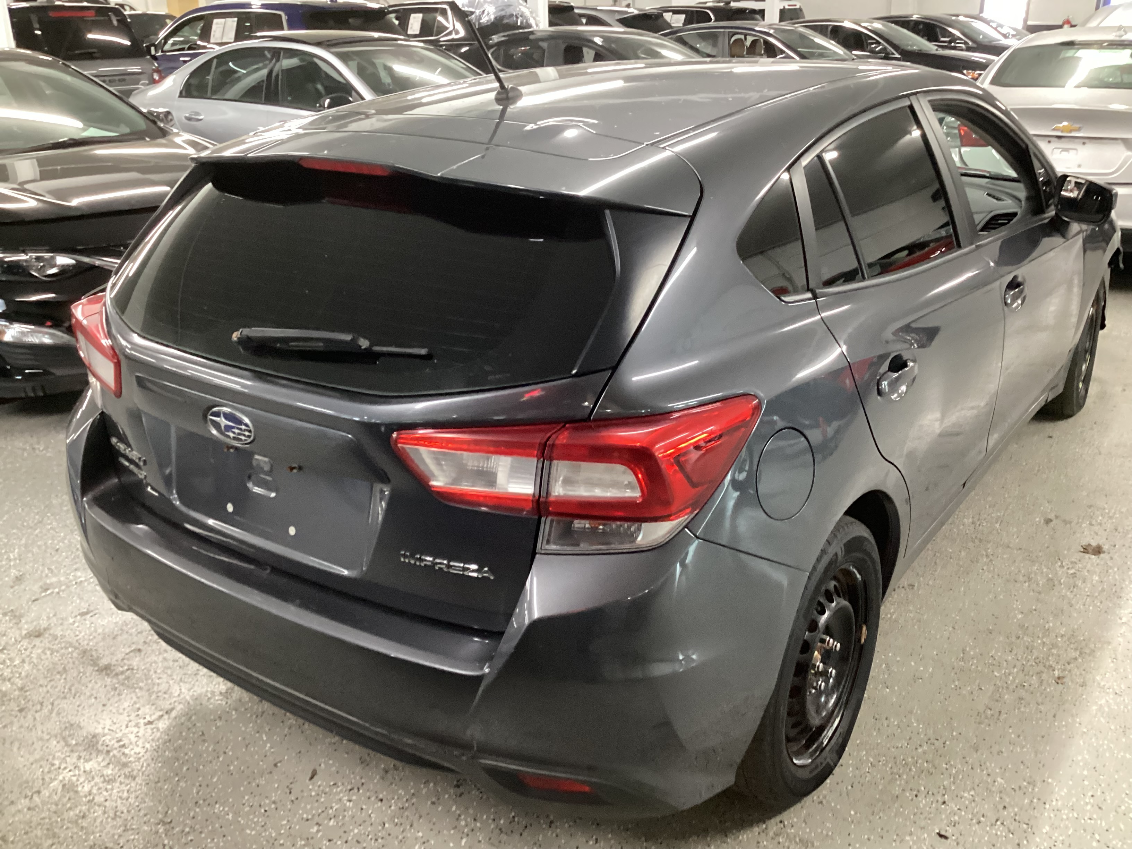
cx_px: 566
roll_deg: -0.8
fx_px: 1014
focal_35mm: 31
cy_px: 424
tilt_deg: -23.7
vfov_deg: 45.4
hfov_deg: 58.4
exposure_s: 1/40
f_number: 2.4
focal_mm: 3.3
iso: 400
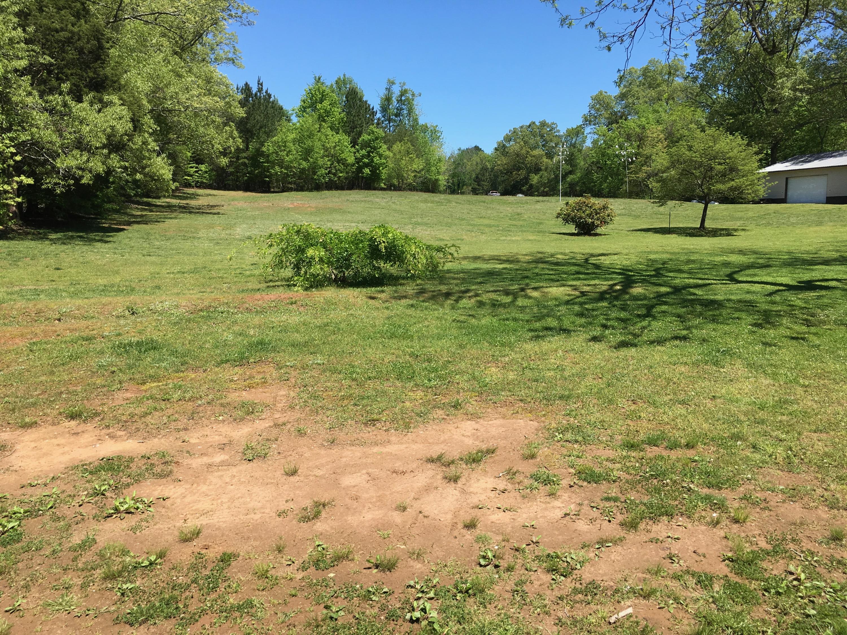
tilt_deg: -8.3
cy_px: 318
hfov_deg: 61.7
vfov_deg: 48.2
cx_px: 424
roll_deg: +0.6
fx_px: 710
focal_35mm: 29
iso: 25
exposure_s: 1/1241
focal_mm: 4.15
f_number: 2.2
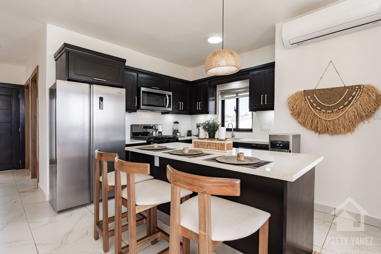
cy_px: 127
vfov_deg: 70.1
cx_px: 190
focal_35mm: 17
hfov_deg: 92.9
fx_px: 181
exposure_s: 1/250
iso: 160
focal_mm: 17.1
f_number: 4.5
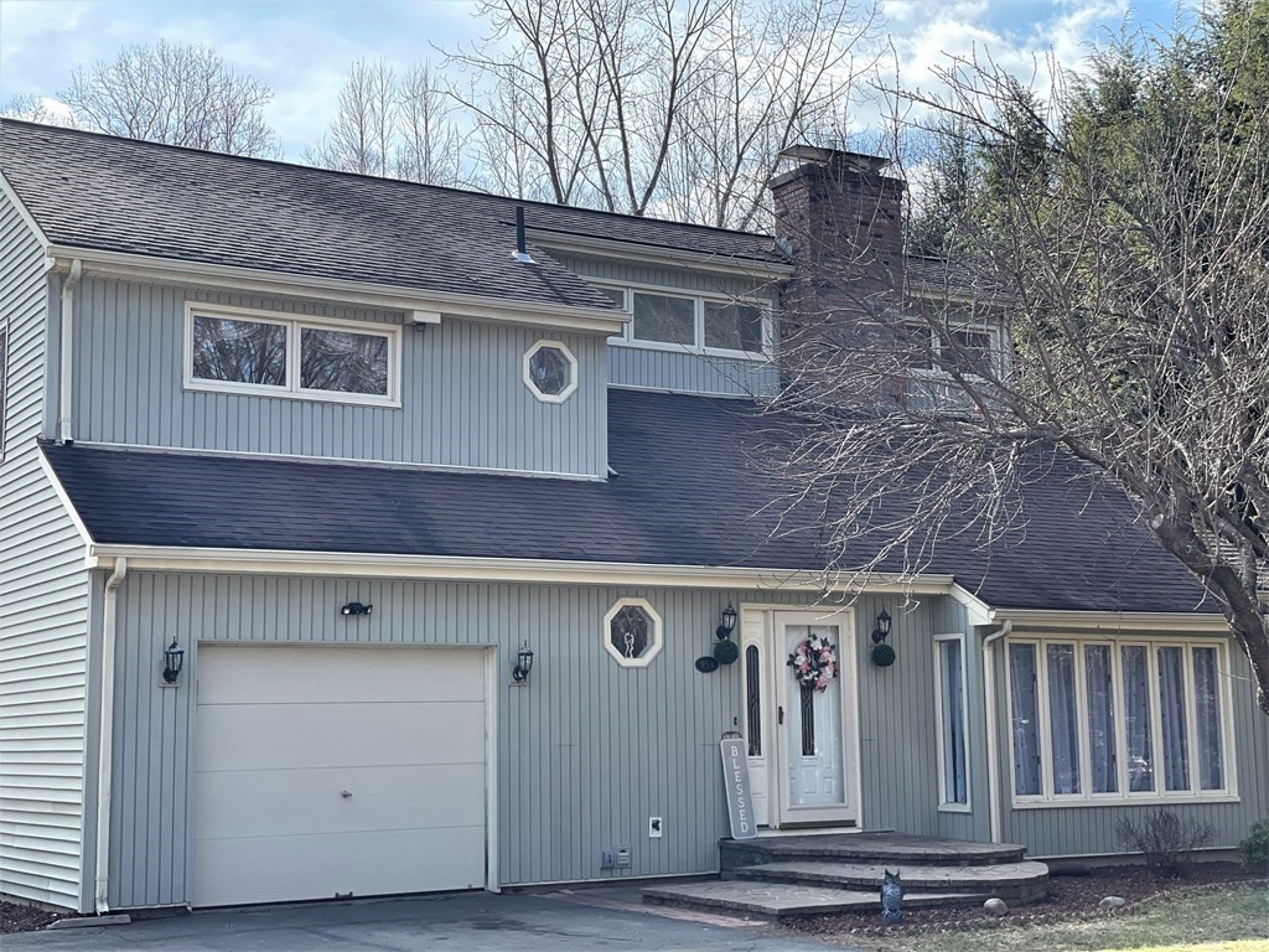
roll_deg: +0.8
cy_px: 476
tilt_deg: +8.1
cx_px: 634
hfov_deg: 36.8
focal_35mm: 52
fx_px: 1906
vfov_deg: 28.0
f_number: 2
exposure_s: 1/727
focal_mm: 6
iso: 25
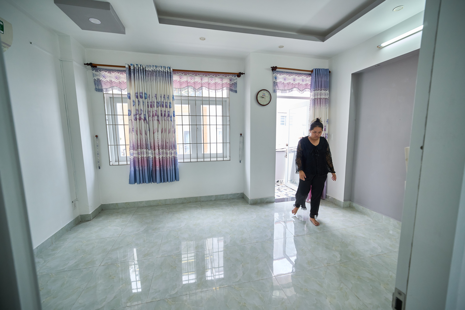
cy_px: 155
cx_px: 232
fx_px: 174
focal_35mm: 14
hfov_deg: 106.3
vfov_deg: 83.3
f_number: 3.5
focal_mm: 9
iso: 400
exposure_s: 1/125
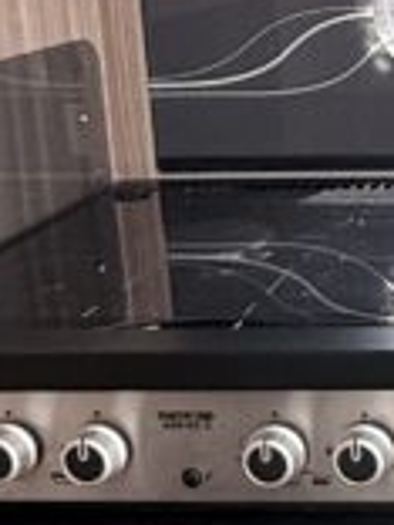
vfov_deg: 21.3
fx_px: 1396
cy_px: 222
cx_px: 670
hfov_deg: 14.5
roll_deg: +2.9
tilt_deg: -11.2
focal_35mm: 92
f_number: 2.2
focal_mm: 2.22
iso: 80
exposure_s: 1/99
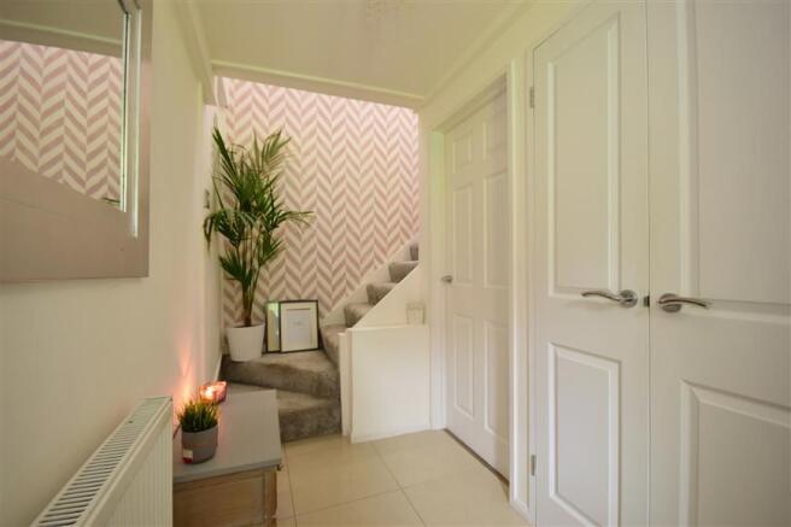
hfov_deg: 100.4
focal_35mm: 15
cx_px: 396
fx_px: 329
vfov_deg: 77.3
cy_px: 264
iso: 160
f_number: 9
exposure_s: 1.3
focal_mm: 10
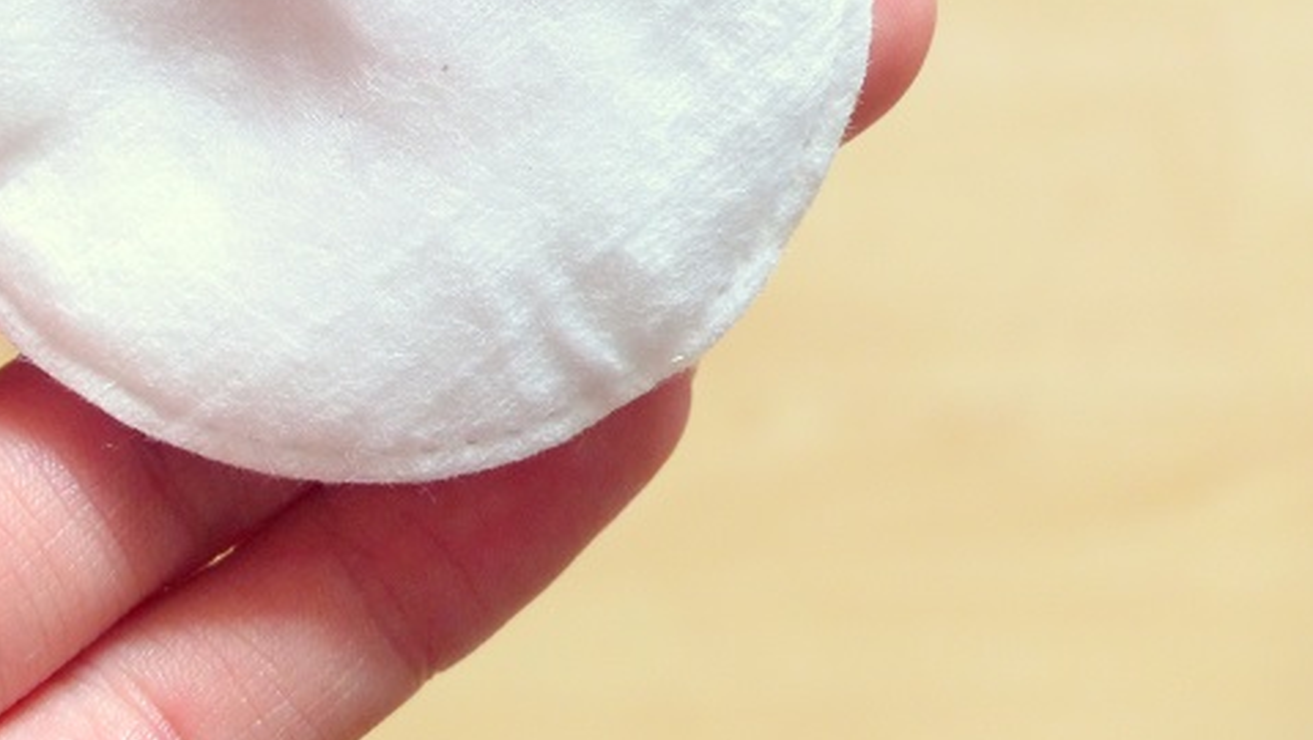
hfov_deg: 19.7
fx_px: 3762
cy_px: 16
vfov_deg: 11.1
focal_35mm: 108
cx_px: 362
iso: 200
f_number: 2.8
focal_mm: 11.9
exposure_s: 1/60
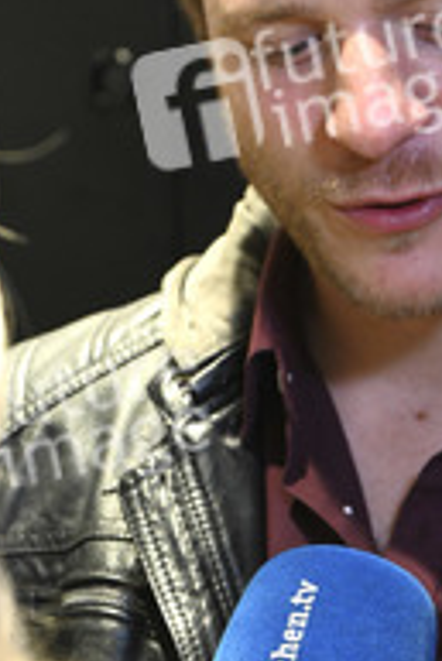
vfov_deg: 17.6
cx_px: 408
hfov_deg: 11.7
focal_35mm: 116
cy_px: 260
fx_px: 2132
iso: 4000
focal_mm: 56
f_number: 6.3
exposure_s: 1/80
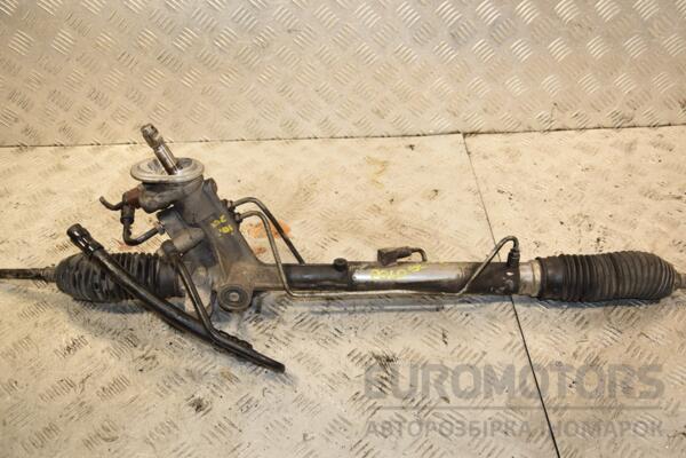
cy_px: 229
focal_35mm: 38
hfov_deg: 51.3
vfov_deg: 35.5
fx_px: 715
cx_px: 343
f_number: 5.6
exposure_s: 1/200
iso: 800
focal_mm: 25
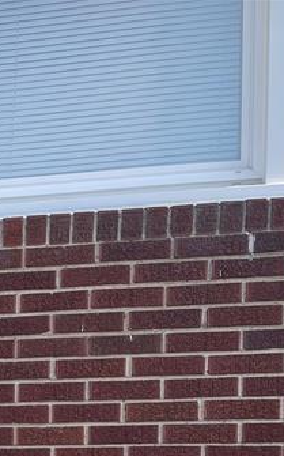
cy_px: 521
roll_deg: +1.3
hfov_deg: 13.2
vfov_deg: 23.7
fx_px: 1004
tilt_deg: -6.1
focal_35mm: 81
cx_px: -336
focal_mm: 5.1
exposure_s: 1/530
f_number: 1.6
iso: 32
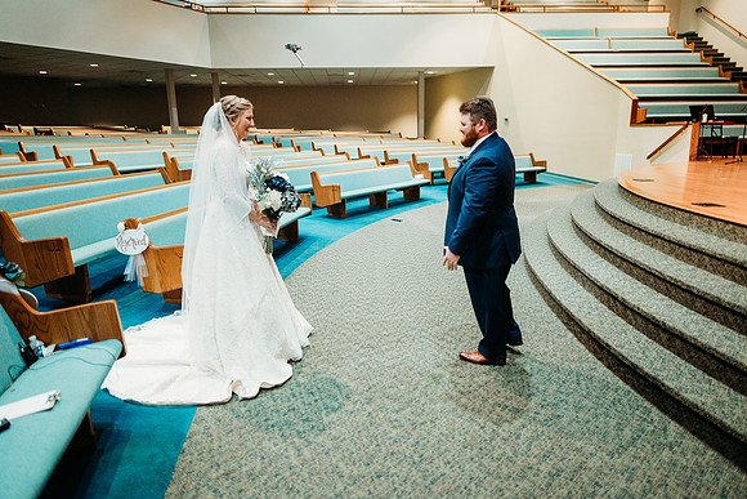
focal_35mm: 24
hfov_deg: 73.7
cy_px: 250
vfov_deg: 53.2
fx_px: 498
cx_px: 374
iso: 2500
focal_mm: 24
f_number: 1.8
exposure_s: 1/100
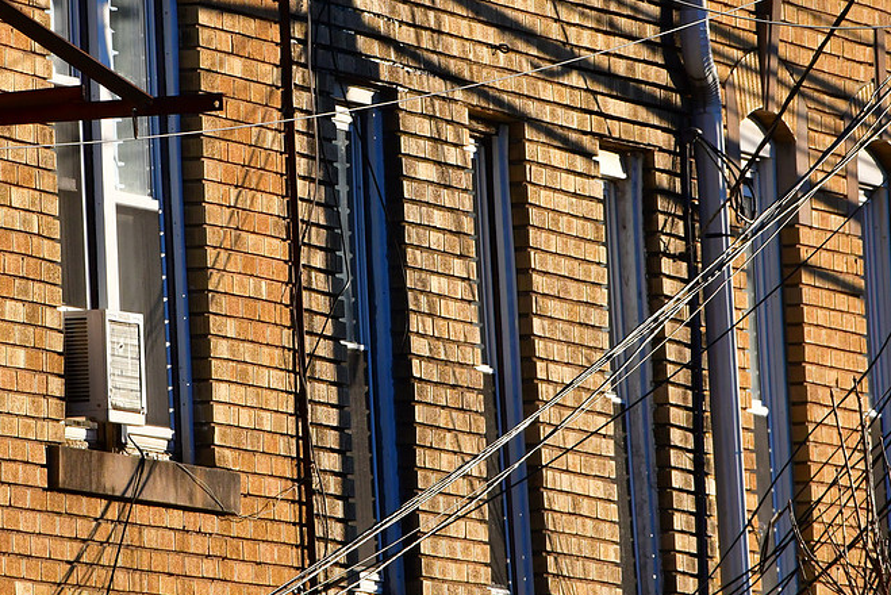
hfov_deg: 3.0
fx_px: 16738
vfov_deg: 2.0
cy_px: 180
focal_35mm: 676
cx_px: 283
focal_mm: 270
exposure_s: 1/400
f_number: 16
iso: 900
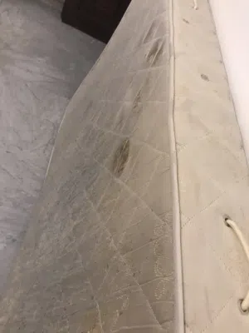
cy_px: 166
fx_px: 269
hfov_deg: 49.7
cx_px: 124
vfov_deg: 63.4
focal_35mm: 28
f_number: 1.8
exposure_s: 1/17
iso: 40
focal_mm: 3.99
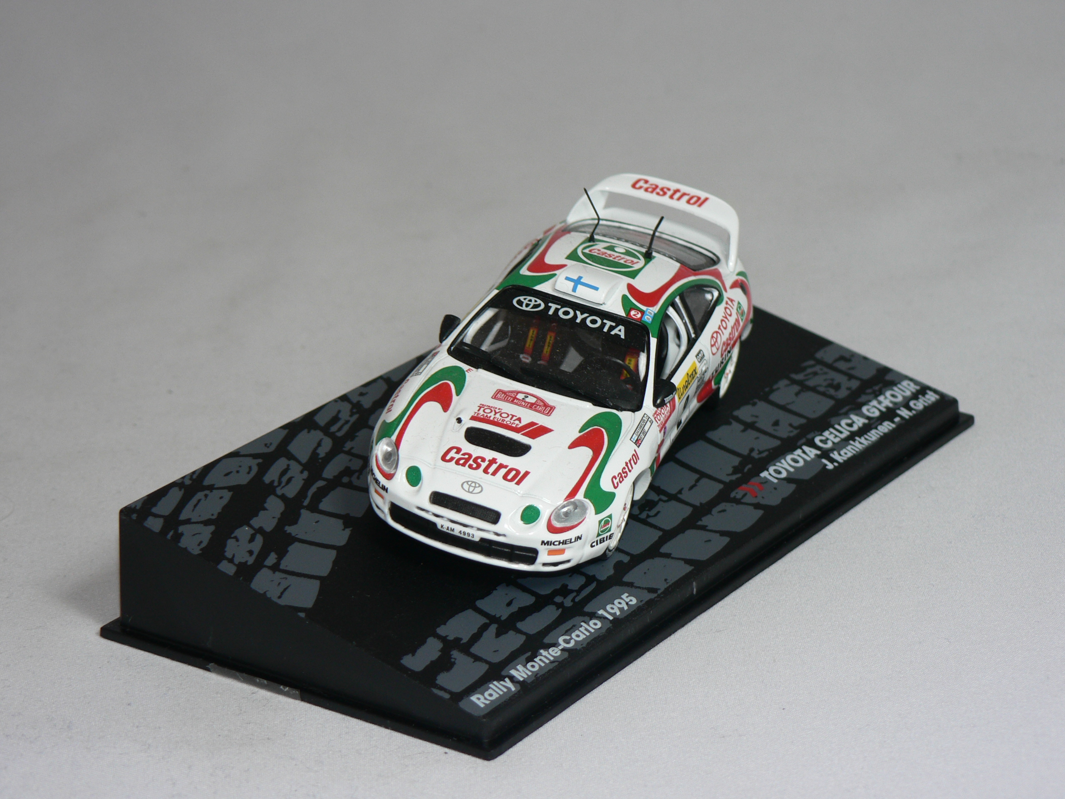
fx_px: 2984
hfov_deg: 20.2
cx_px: 532
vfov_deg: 15.2
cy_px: 400
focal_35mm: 97
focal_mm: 16.2
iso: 80
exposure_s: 1/60
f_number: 3.2
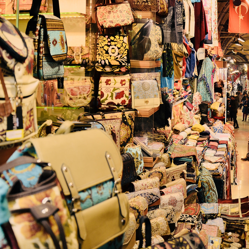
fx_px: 356
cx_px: 117
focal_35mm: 44
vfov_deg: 38.6
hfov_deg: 38.6
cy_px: 116
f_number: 4.5
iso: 200
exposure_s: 1/30
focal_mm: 21
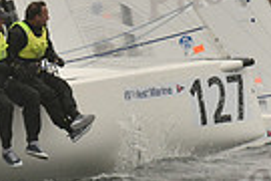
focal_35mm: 1715
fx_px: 12909
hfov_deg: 1.2
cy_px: -108
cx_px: 42
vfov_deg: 0.8
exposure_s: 1/1250
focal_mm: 400
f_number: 6.3
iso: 400
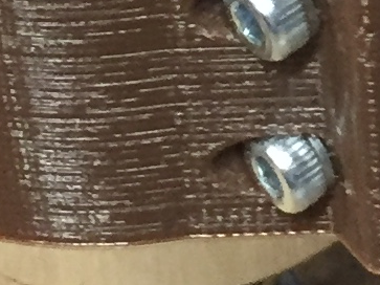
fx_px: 2864
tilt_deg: -37.5
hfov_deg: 7.5
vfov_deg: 5.3
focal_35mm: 261
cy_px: -685
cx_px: 520
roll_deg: +0.7
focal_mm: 4.15
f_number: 2.2
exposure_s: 1/33
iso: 200
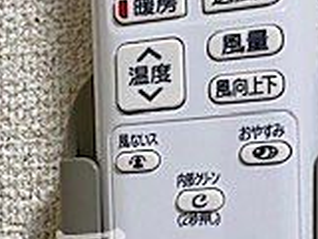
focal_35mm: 104
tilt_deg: -0.3
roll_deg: +0.0
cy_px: 275
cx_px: -272
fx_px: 955
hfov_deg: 15.8
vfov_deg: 13.9
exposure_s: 1/60
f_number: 1.8
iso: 125
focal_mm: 4.25
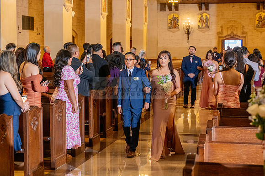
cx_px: 132
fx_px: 515
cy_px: 88
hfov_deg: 28.8
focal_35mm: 70
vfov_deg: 19.5
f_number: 4.5
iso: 2000
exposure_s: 1/200
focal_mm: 70
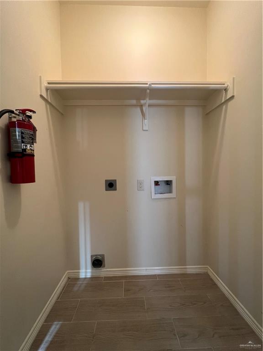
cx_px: 132
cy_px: 176
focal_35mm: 13
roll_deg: +0.4
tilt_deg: -0.7
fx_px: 132
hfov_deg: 89.9
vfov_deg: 106.2
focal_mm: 1.57
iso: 250
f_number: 1.8
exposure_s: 1/60
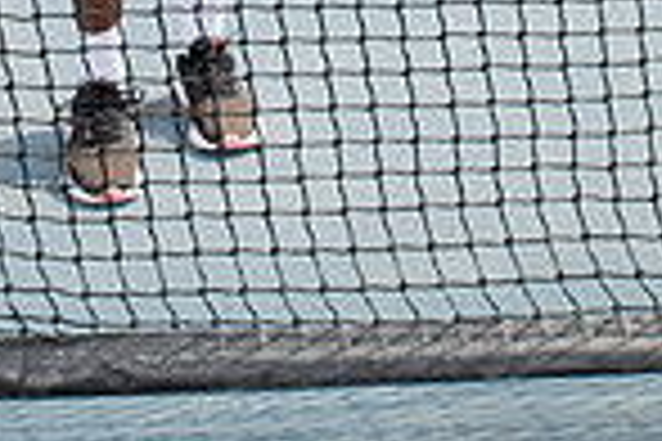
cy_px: -508
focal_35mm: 107
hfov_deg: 18.8
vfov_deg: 11.3
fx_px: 1967
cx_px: 95
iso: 100
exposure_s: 1/320
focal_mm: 35
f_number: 5.6
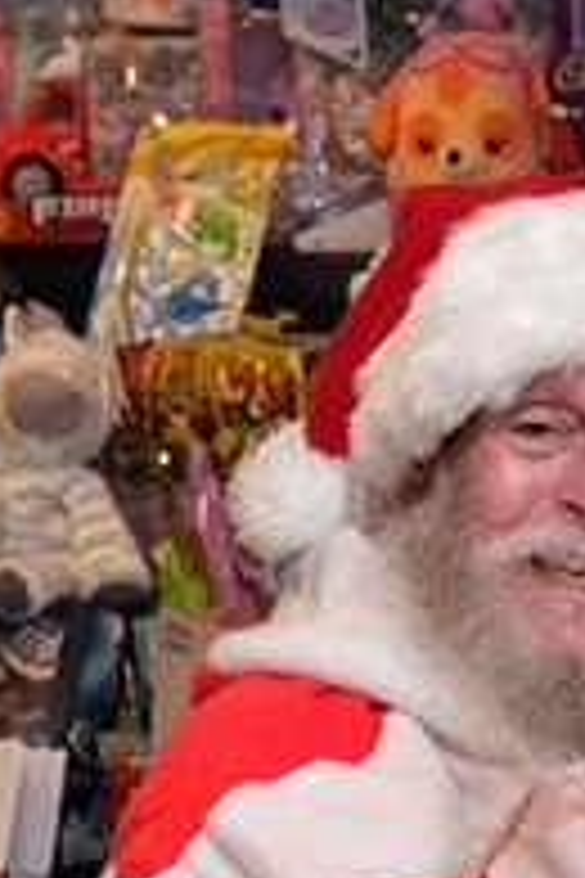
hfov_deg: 7.0
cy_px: 1011
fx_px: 4460
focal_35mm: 183
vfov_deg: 11.1
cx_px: 1530
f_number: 4
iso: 1600
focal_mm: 34.3
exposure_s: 1/60
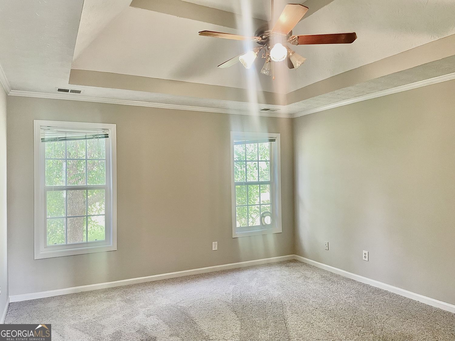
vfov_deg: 53.1
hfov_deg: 67.3
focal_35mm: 26
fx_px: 342
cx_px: 228
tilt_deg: +1.3
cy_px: 170
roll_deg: +0.9
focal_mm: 4.2
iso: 100
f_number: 1.6
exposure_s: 1/60
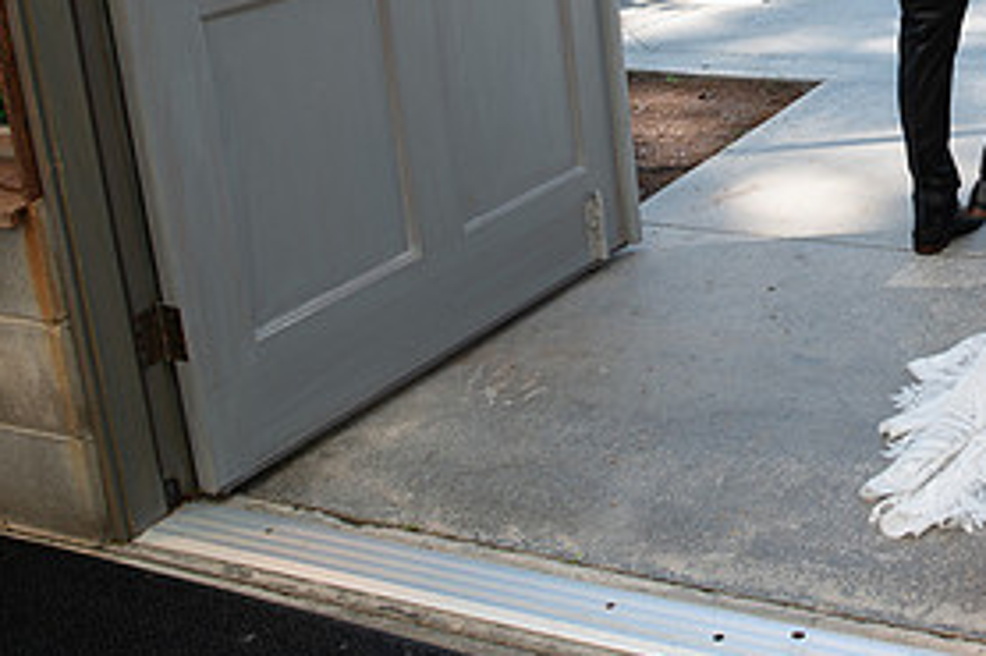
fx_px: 1369
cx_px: 1014
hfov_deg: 35.4
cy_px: 0
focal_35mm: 50
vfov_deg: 25.6
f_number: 5
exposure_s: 1/200
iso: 160
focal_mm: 24
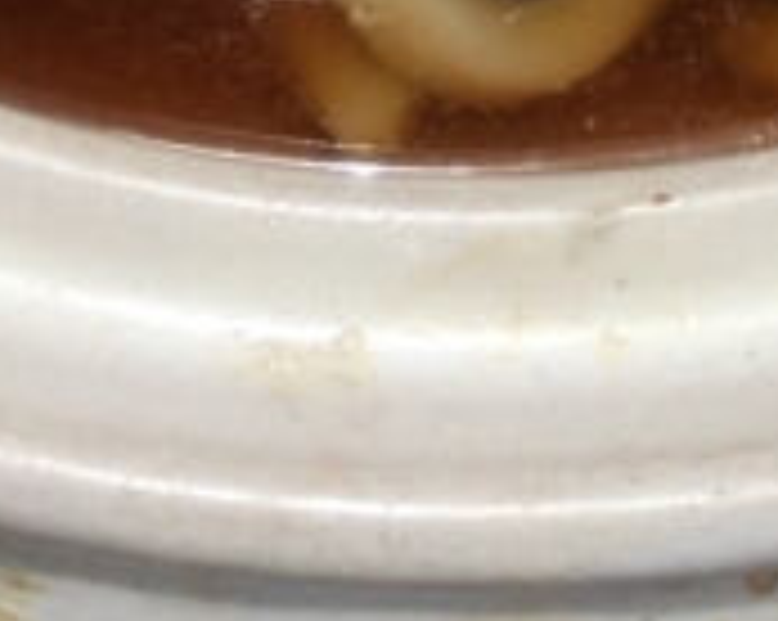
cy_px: -1305
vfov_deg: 7.8
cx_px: 558
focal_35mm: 168
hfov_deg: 11.5
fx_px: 3864
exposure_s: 1/3077
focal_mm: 4.15
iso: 25
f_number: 2.2
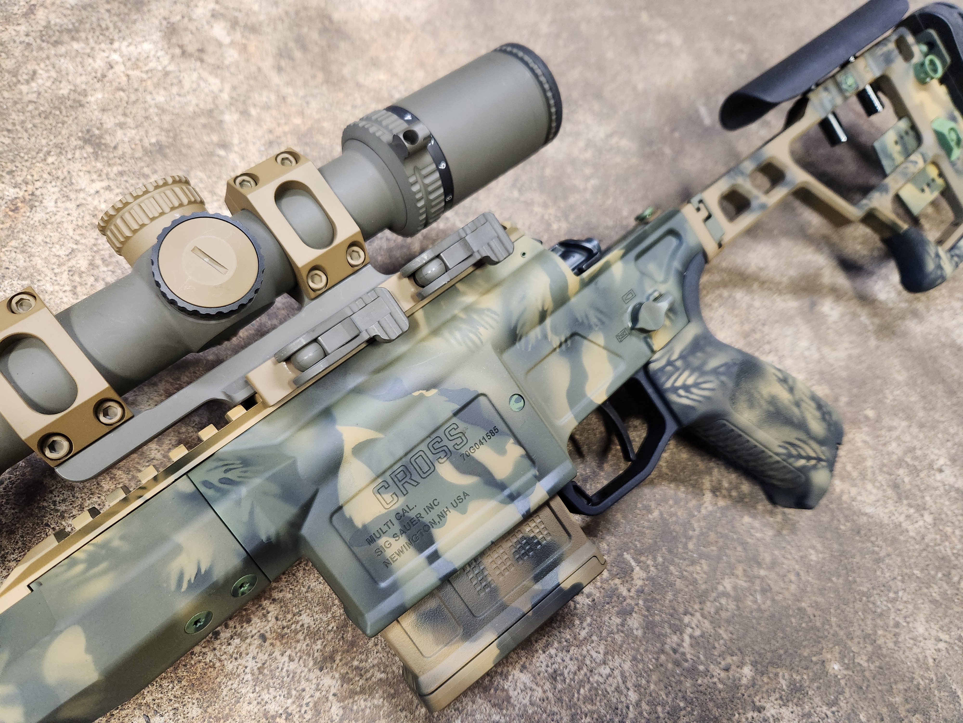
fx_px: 640
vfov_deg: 58.9
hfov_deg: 73.9
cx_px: 482
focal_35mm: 23
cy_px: 362
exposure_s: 1/120
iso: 1000
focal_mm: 5.4
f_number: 1.8
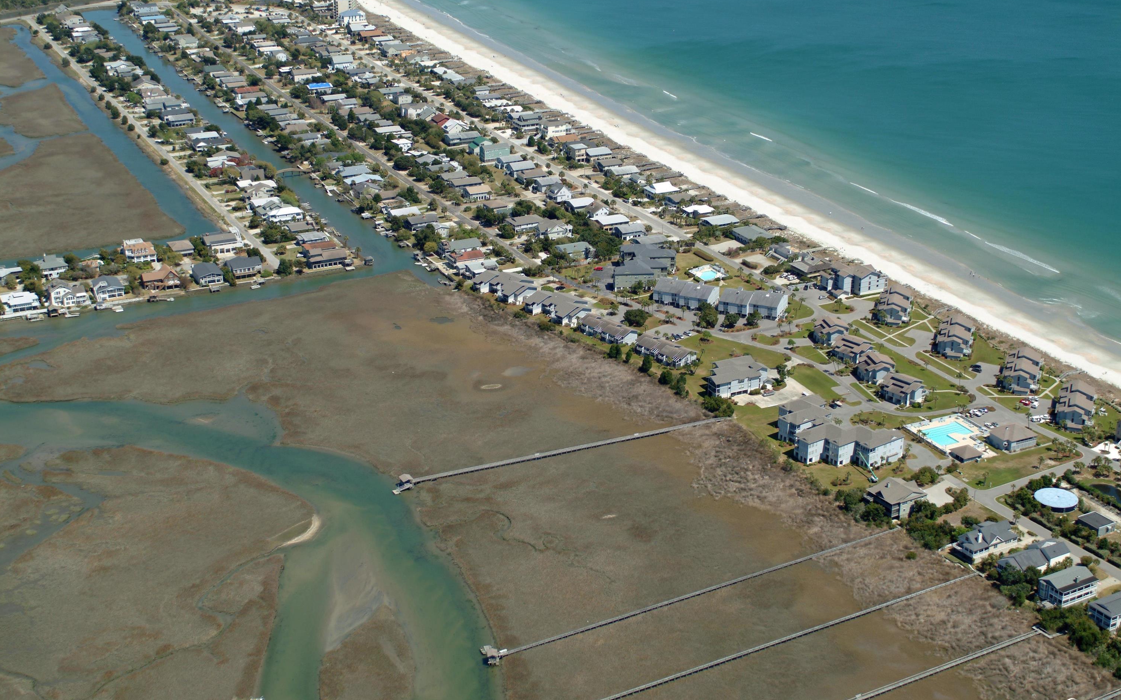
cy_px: 335
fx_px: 1666
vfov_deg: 23.8
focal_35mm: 55
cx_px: 568
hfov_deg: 37.2
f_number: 4
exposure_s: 1/1000
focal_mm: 35
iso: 100
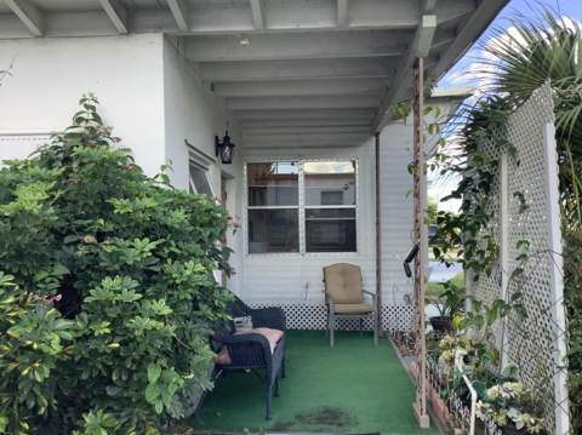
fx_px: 521
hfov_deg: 58.4
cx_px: 291
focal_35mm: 31
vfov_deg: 45.4
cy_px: 218
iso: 25
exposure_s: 1/123
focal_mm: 3.3
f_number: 2.4
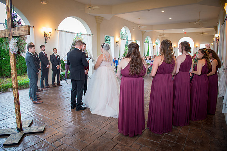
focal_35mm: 24
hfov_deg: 73.8
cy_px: 76
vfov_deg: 53.1
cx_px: 114
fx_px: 151
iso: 1600
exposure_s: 1/45
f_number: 4
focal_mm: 24
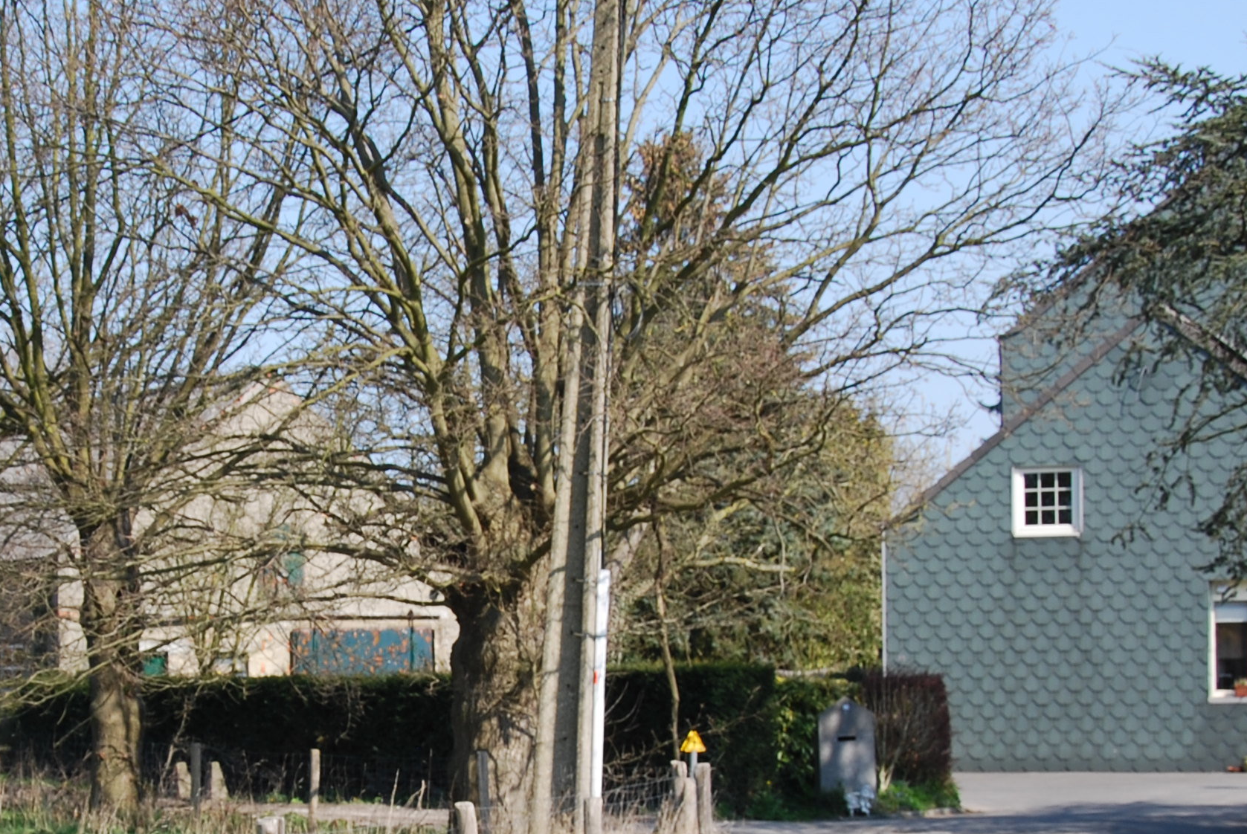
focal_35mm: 97
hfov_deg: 20.8
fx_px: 3363
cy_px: 615
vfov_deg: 14.1
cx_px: 326
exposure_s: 1/200
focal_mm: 28
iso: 100
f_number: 7.1
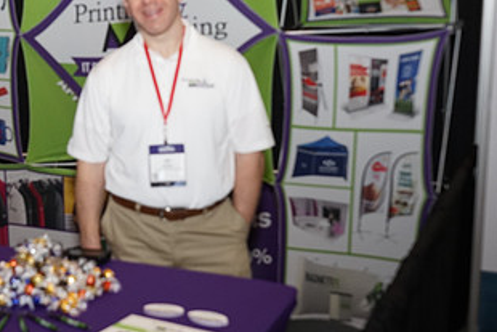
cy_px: 131
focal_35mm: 58
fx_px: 801
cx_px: 115
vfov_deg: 23.4
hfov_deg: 33.7
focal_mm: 31
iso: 1600
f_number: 5.6
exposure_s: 1/100
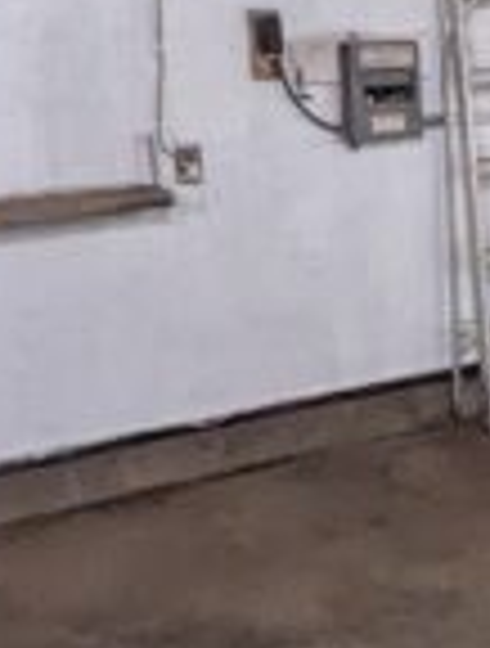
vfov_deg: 26.6
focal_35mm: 72
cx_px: 1005
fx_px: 1351
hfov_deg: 15.8
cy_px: 153
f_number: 2.2
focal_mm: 1.95
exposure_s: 1/60
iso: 1358
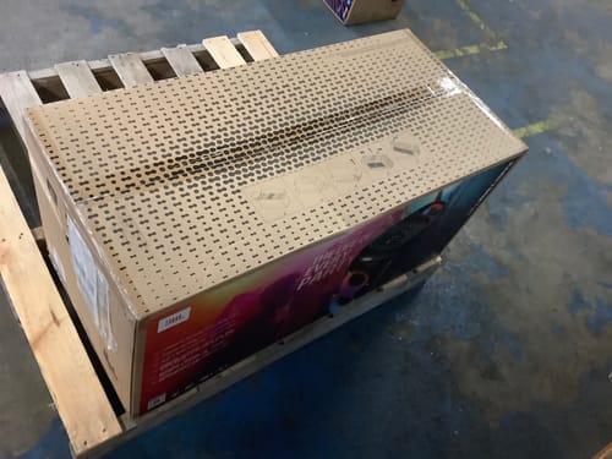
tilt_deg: -52.3
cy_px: 230
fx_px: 548
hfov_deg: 58.4
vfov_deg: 45.4
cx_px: 306
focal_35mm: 31
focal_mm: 3.3
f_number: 2.4
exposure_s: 1/25
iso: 640
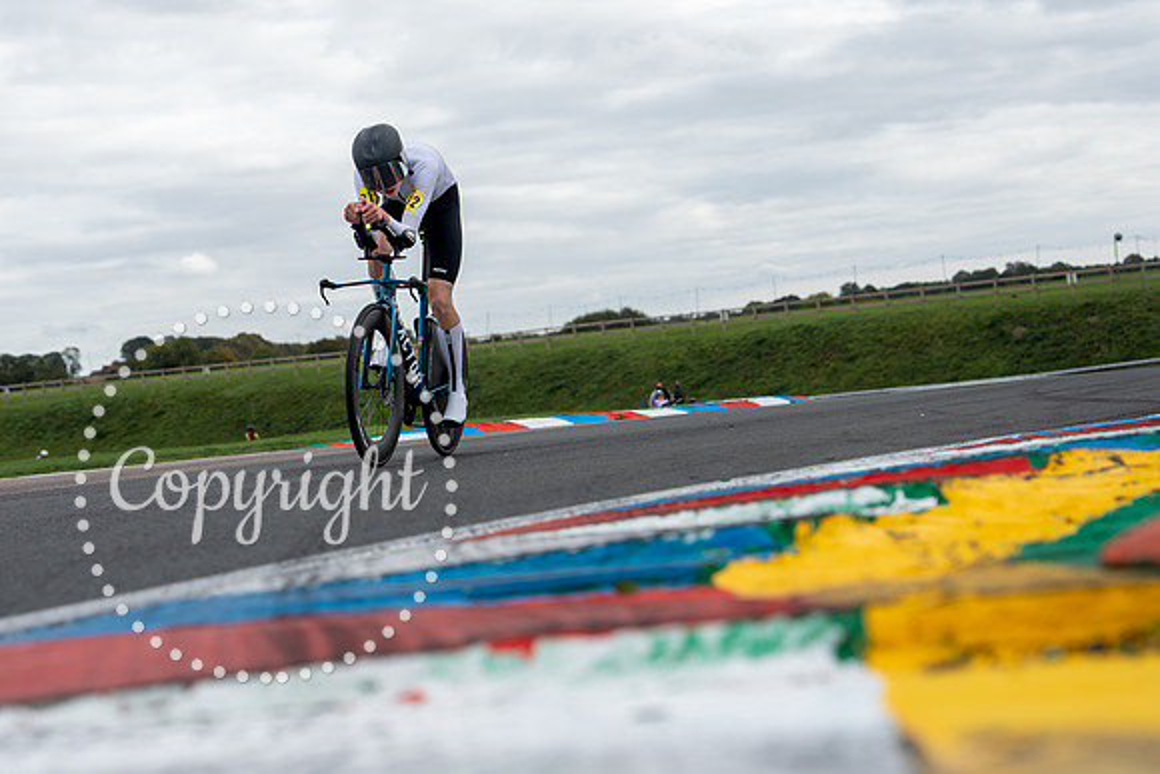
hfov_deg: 23.1
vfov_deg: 15.6
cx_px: 401
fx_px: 2831
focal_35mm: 88
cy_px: 407
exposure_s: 1/1000
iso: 100
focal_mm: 62
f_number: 3.5
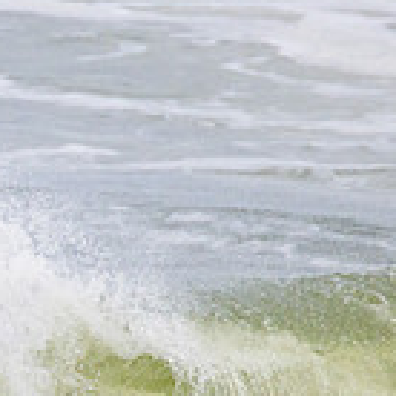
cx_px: -376
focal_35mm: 2854
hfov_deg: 0.6
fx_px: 36938
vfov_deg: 0.6
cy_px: 354
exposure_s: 1/2000
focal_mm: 800
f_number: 11
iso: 1000
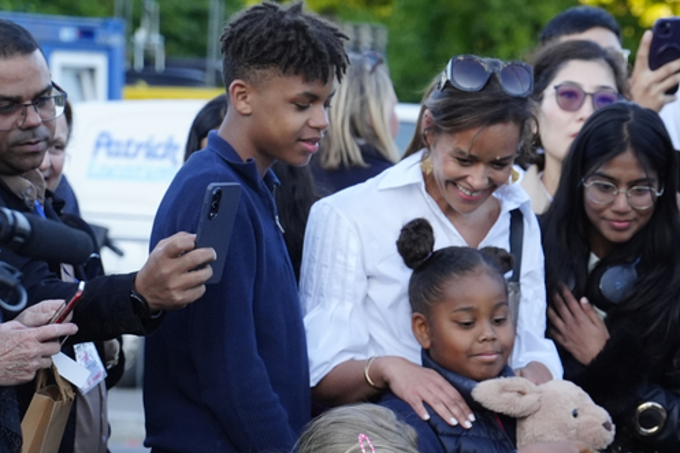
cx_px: 471
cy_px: 543
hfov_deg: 12.1
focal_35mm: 169
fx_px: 3191
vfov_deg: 8.0
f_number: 4
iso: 1600
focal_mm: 70
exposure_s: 1/800
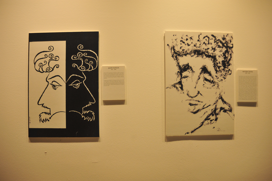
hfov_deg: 65.5
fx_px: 211
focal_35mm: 28
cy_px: 90
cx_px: 136
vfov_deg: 46.3
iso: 2000
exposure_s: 1/1250
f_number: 3.5
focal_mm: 28
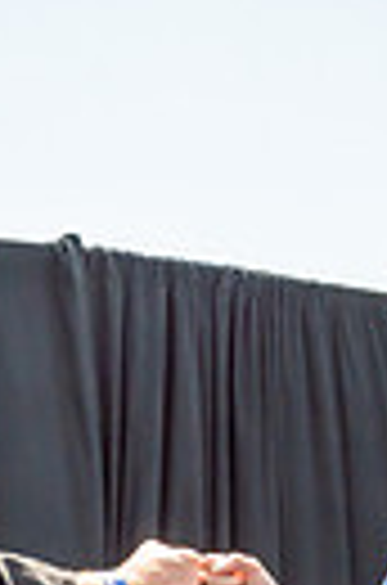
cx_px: 135
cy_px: 806
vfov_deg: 11.6
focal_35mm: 172
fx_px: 2788
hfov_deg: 7.9
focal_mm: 22
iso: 200
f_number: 7.1
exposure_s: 1/800
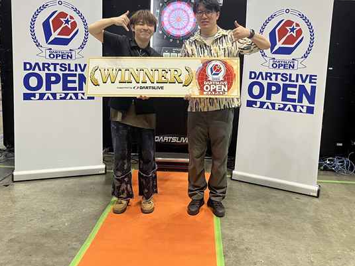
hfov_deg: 53.9
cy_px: 100
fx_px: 349
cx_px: 194
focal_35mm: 34
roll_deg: -2.8
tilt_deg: -9.0
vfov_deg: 41.5
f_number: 1.6
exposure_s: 1/57
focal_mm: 5.1
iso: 200
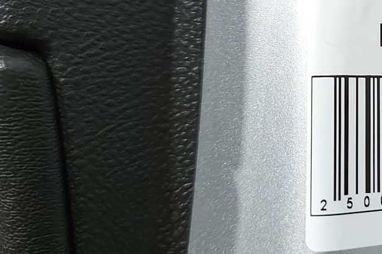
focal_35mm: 56
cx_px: 414
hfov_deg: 31.8
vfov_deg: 23.6
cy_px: 31
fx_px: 594
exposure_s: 1/50
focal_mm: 5.23
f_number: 1.8
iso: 200
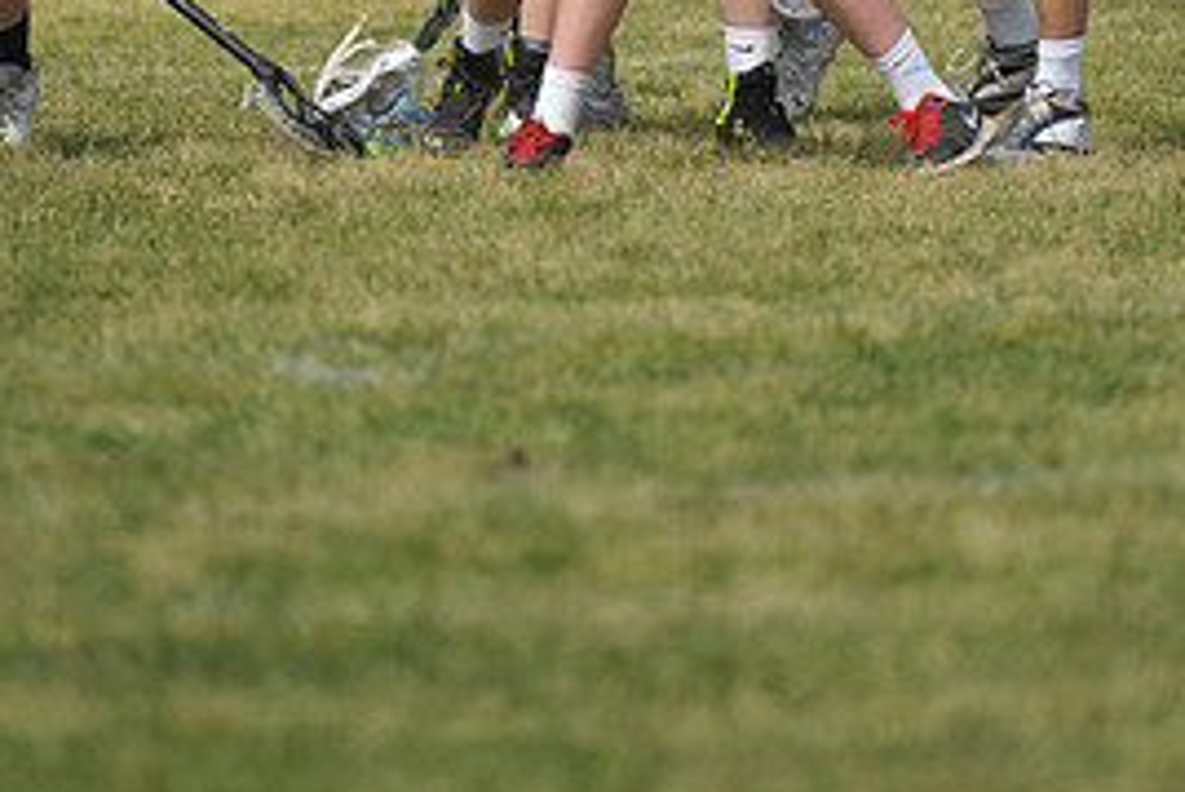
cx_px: 460
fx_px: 28487
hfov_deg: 2.4
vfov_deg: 1.6
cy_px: -376
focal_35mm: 865
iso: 640
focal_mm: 400
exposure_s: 1/4000
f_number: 4
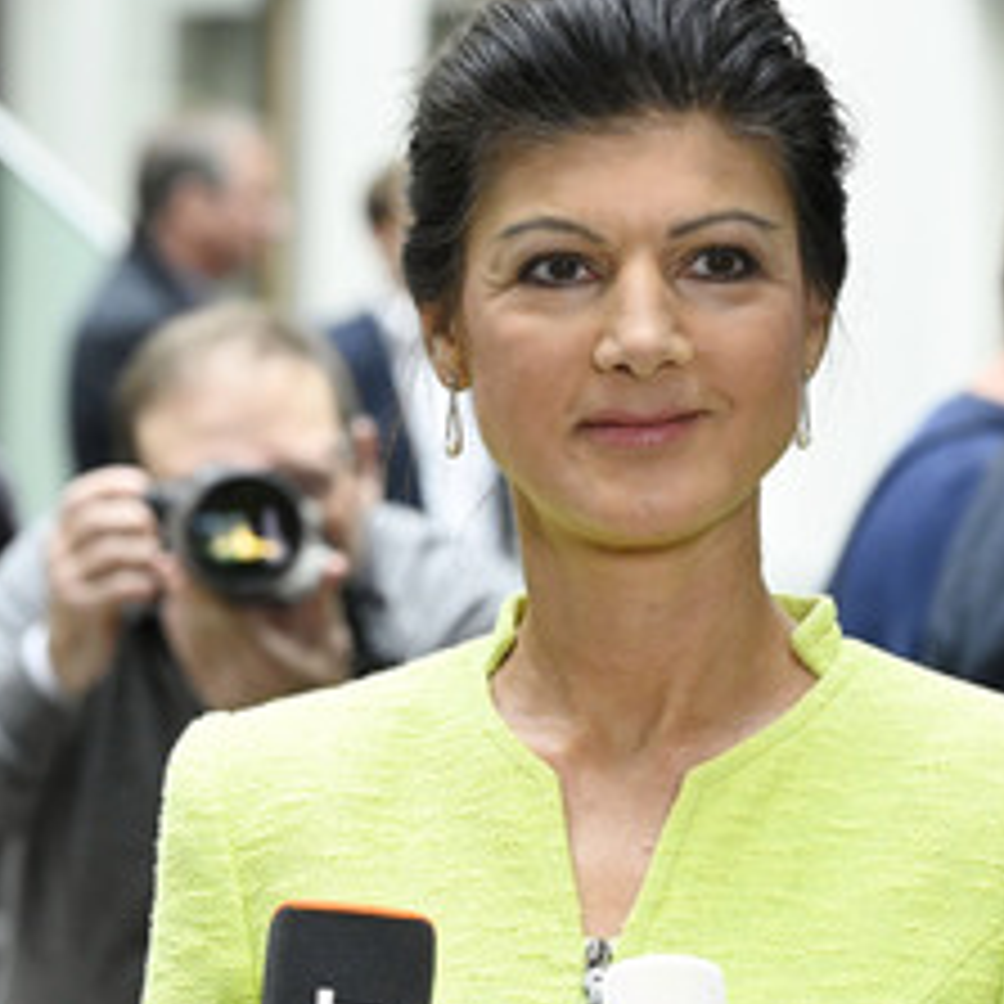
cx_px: 597
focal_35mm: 206
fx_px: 6760
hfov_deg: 8.5
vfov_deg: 8.5
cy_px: 594
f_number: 5.6
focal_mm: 120
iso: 5000
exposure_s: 1/400
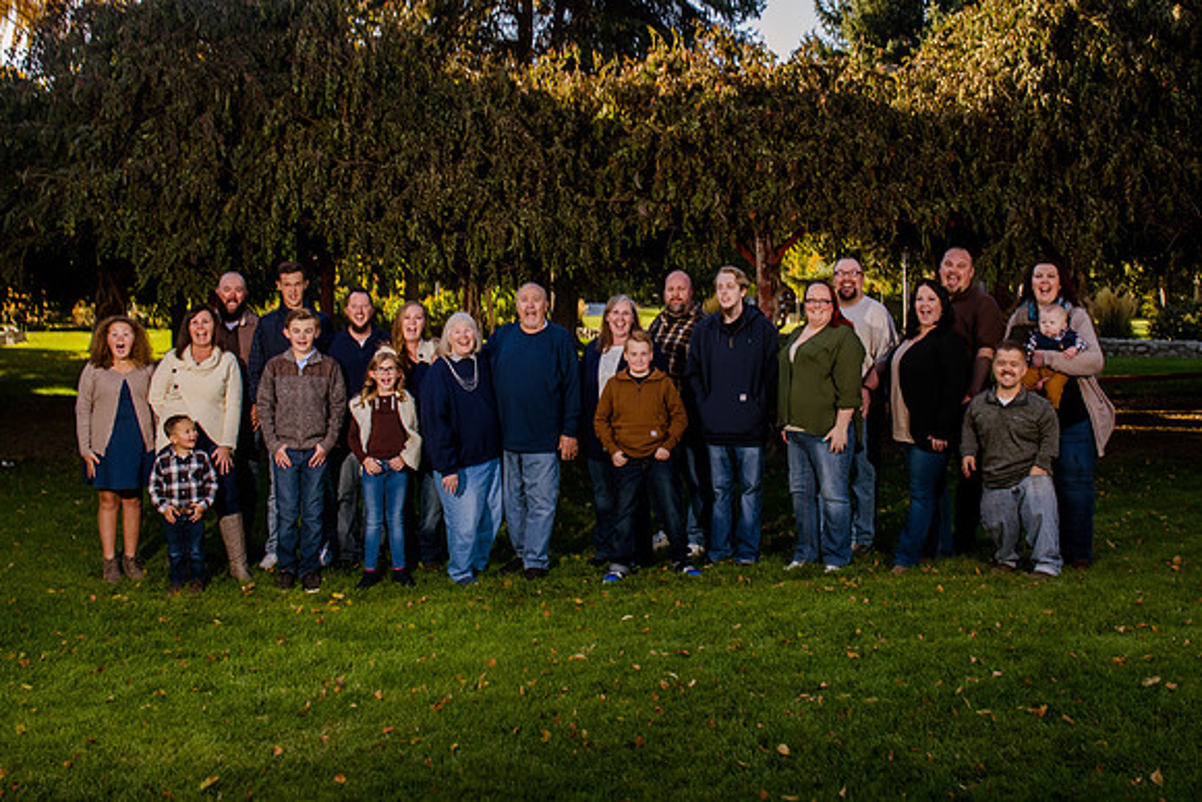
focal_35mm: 34
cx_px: 647
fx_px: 1141
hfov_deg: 55.5
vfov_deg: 38.5
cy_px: 301
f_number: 9
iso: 500
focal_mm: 27
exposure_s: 1/125
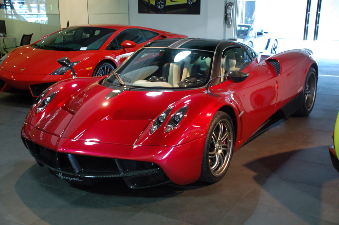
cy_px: 112
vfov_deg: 28.0
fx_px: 452
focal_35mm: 48
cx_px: 170
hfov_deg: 41.1
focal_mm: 32
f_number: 4.2
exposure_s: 1/25
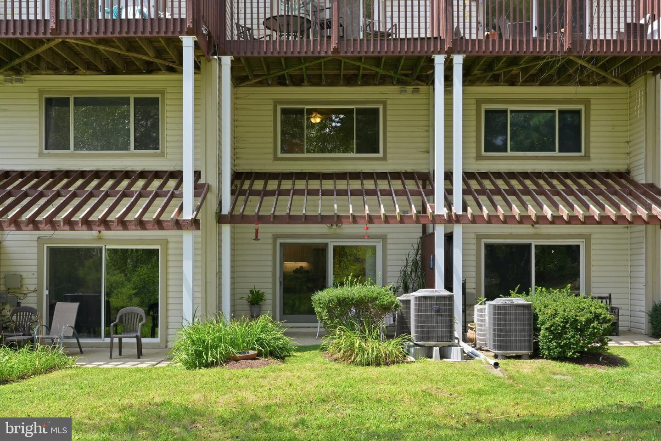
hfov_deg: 54.4
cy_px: 220
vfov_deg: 37.9
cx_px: 330
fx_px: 643
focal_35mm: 35
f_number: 8
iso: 200
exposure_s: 1/125
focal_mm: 35
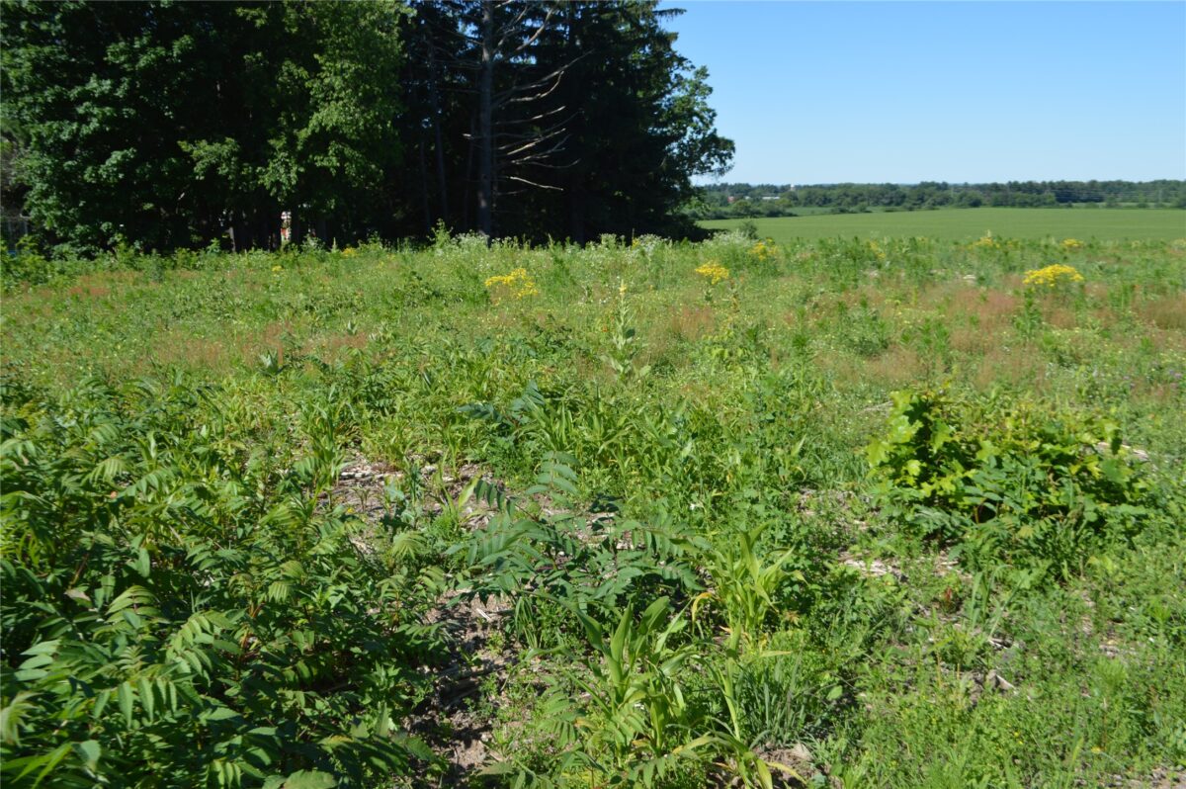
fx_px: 1086
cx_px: 593
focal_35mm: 33
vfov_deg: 39.9
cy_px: 394
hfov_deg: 57.3
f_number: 8
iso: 100
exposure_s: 1/250
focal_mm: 22
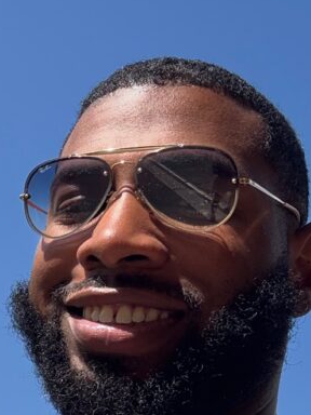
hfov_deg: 17.3
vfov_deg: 23.9
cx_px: -93
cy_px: 347
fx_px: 958
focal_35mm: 80
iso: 40
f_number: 1.9
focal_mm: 2.69
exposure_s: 1/1148
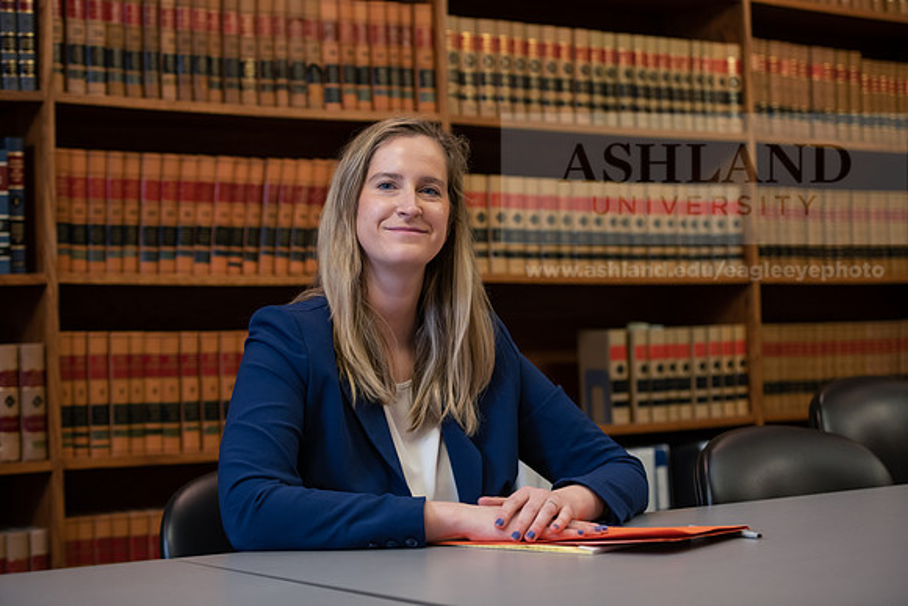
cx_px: 454
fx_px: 1766
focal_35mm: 70
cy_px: 303
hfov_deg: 28.8
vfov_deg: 19.5
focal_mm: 70
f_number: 3.2
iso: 800
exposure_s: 1/160
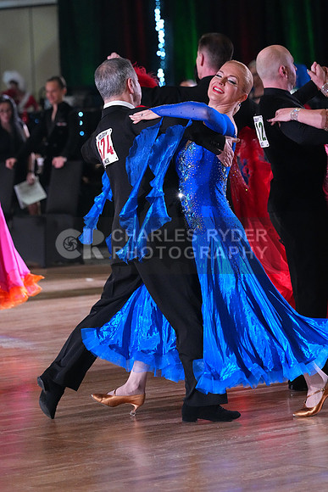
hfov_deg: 7.3
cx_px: 164
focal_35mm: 189
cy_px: 246
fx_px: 2581
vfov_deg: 10.9
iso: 10000
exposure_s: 1/400
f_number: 5.6
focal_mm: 189
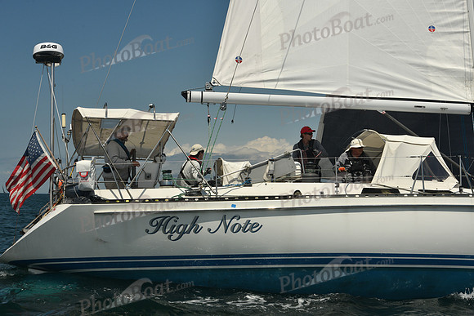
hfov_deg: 28.8
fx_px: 922
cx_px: 237
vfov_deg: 19.5
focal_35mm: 70
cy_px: 158
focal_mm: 70
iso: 320
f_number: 11
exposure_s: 1/640
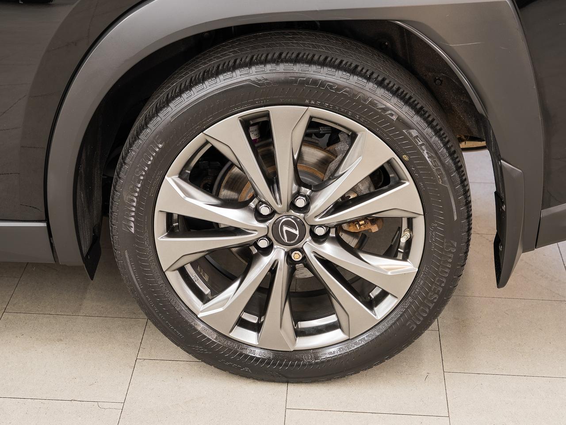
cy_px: 220
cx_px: 287
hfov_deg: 26.4
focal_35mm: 74
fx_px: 1209
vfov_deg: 19.9
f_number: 5.6
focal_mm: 63.4
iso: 100
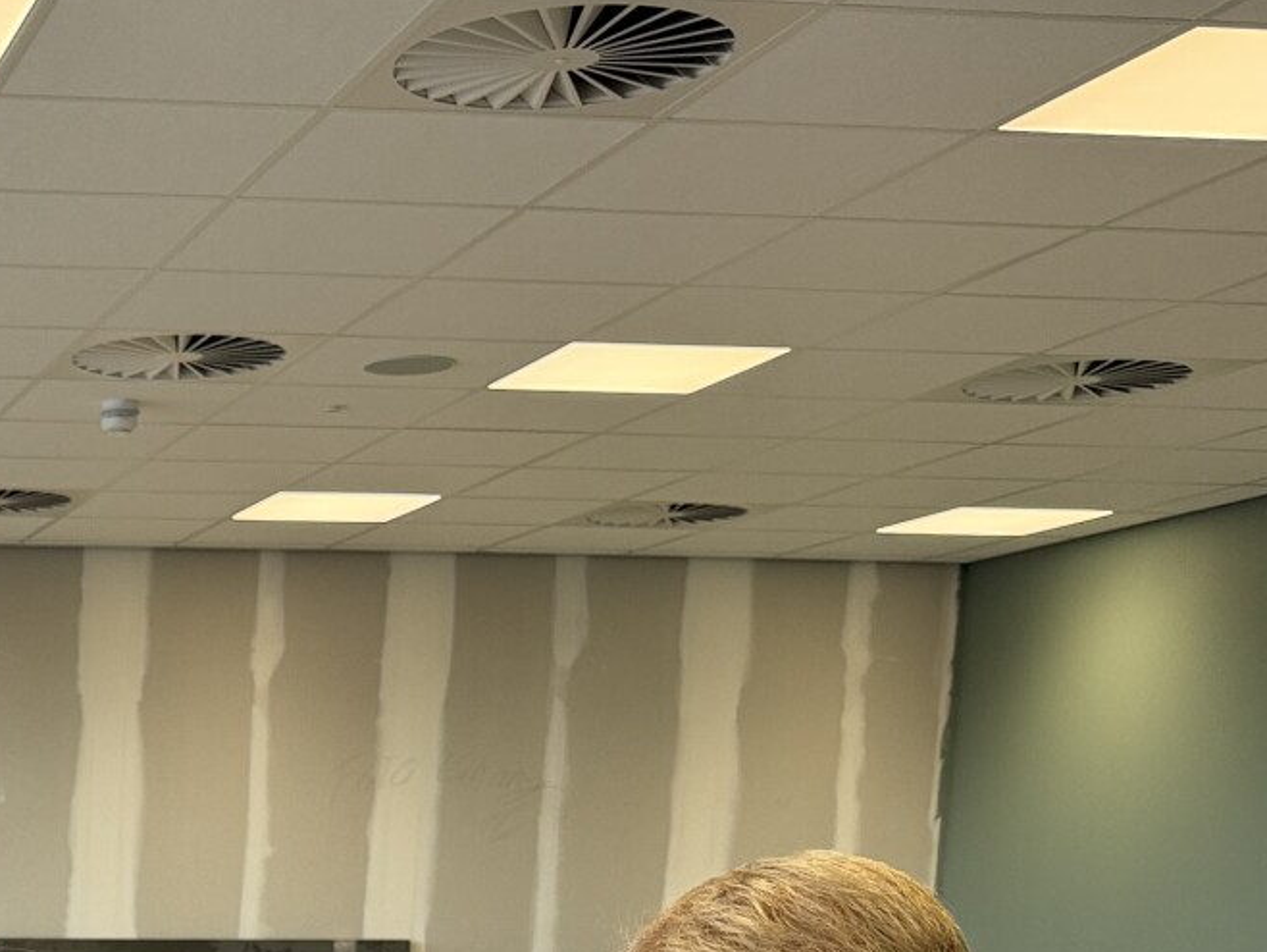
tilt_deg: -9.2
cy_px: 1332
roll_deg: -0.6
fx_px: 2563
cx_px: -300
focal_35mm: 70
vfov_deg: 19.0
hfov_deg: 24.8
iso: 80
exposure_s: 1/157
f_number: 1.78
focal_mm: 6.76
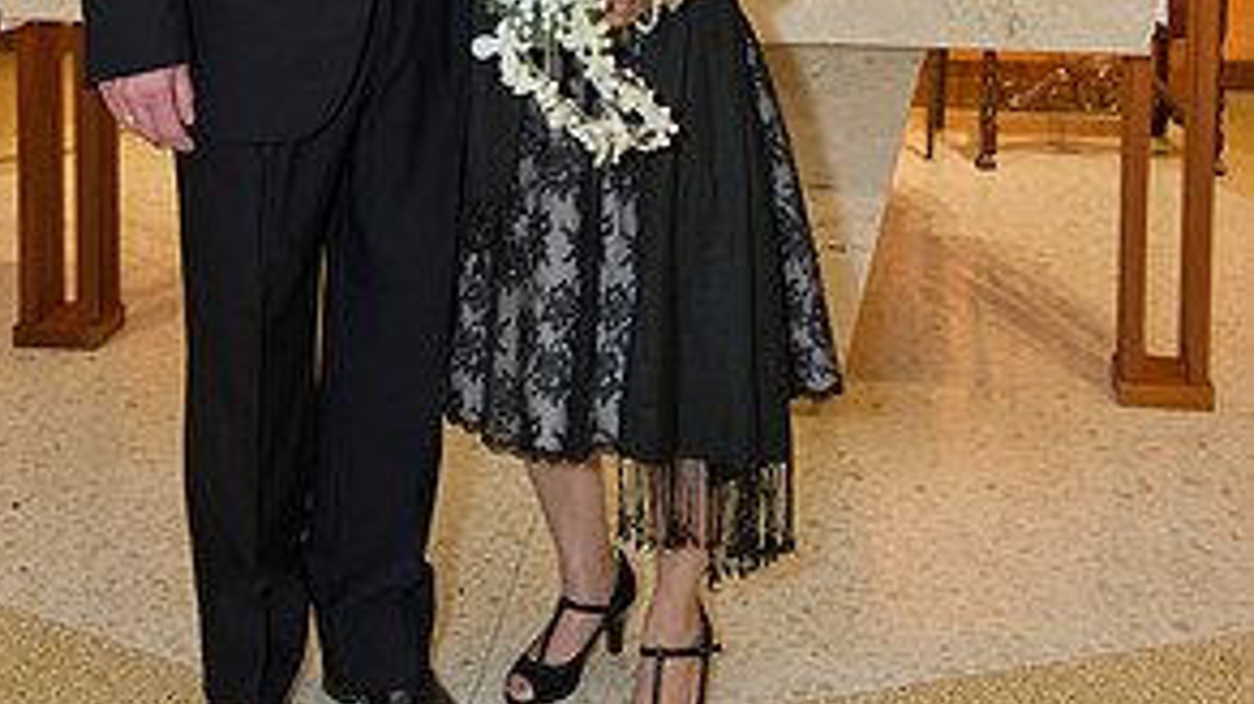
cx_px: 616
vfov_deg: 19.5
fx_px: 1928
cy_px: -142
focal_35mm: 58
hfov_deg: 36.0
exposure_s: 1/125
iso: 1600
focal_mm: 36
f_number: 5.6
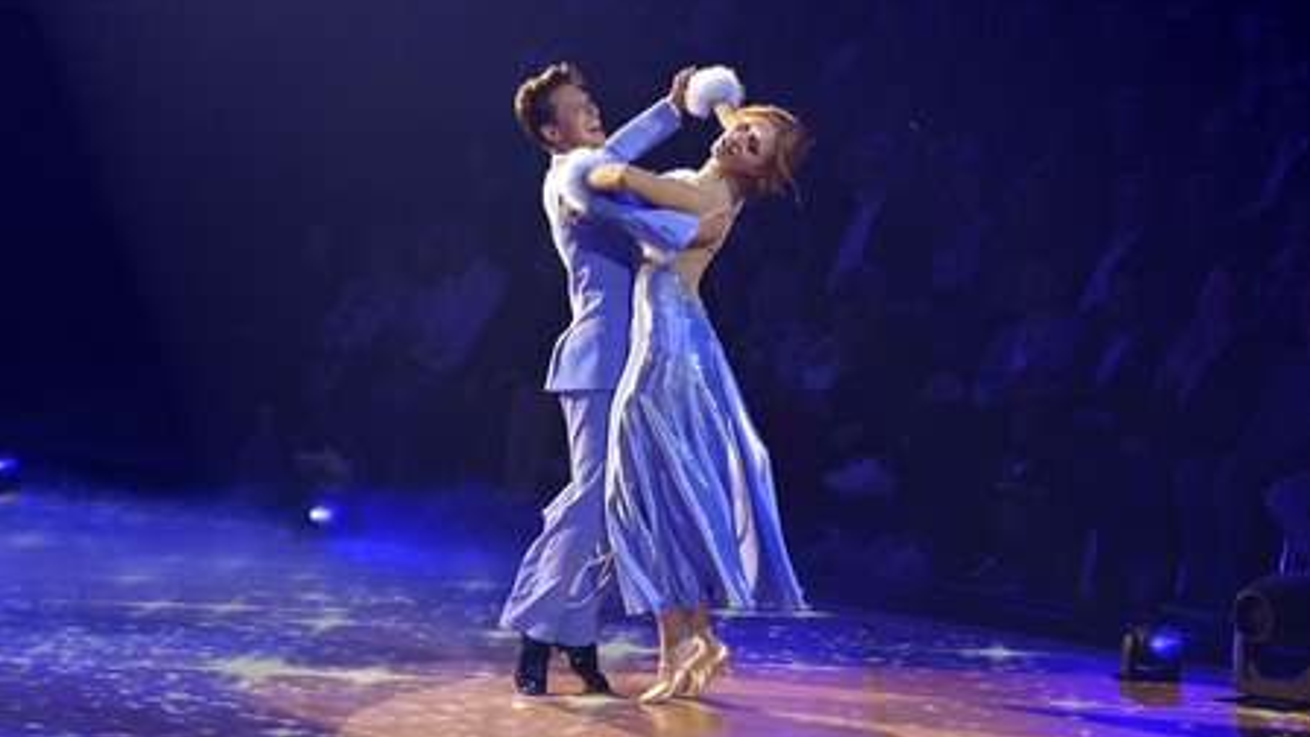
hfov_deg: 21.6
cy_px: 383
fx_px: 3439
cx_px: 656
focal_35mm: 99
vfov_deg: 12.2
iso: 1600
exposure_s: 1/500
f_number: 4.5
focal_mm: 94
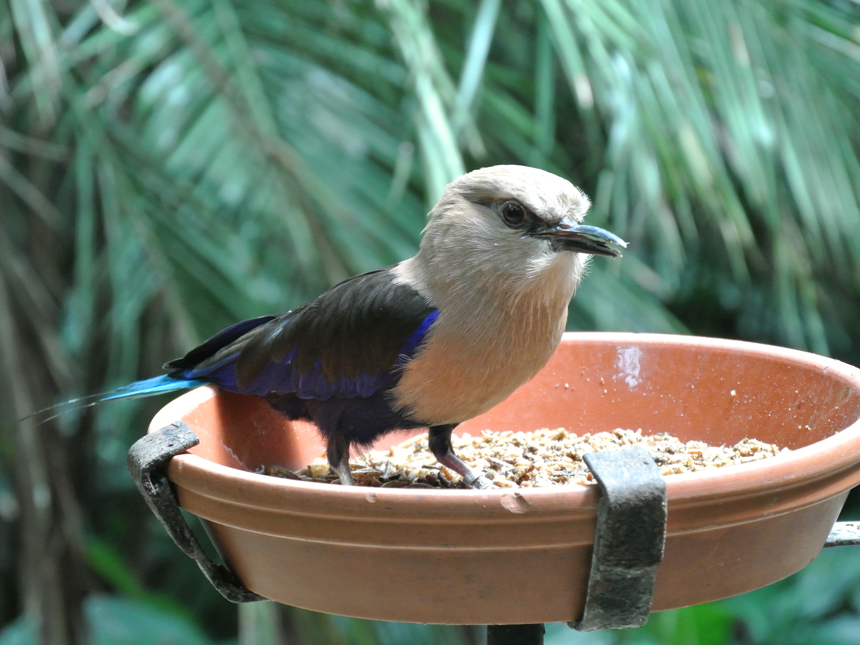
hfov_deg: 8.2
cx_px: 421
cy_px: 323
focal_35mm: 242
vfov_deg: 6.1
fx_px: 6012
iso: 800
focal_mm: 83.2
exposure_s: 1/80
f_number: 5
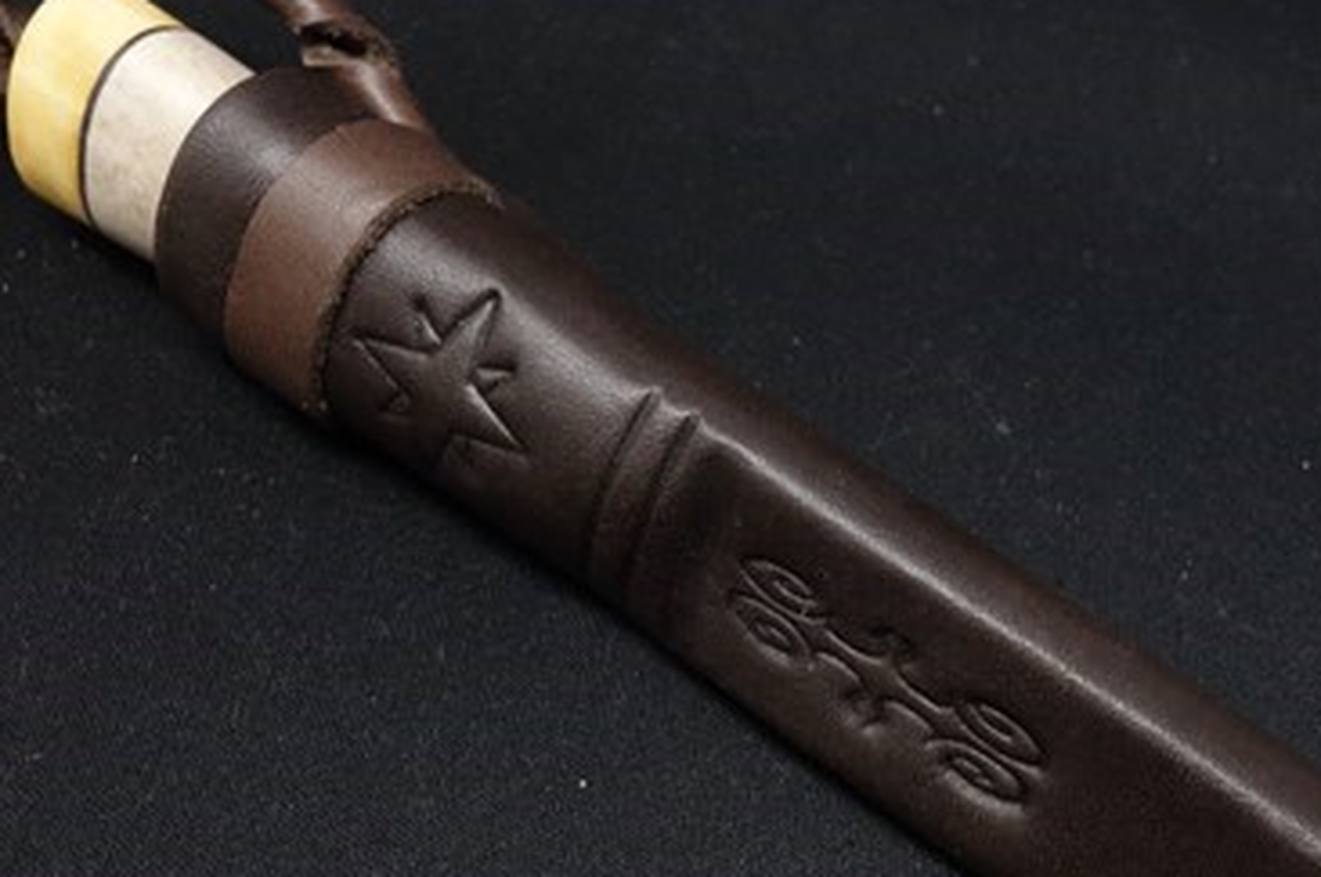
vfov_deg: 27.4
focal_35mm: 49
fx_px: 1796
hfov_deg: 40.0
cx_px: 852
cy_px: 545
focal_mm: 10.4
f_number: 7.1
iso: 640
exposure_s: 1/30
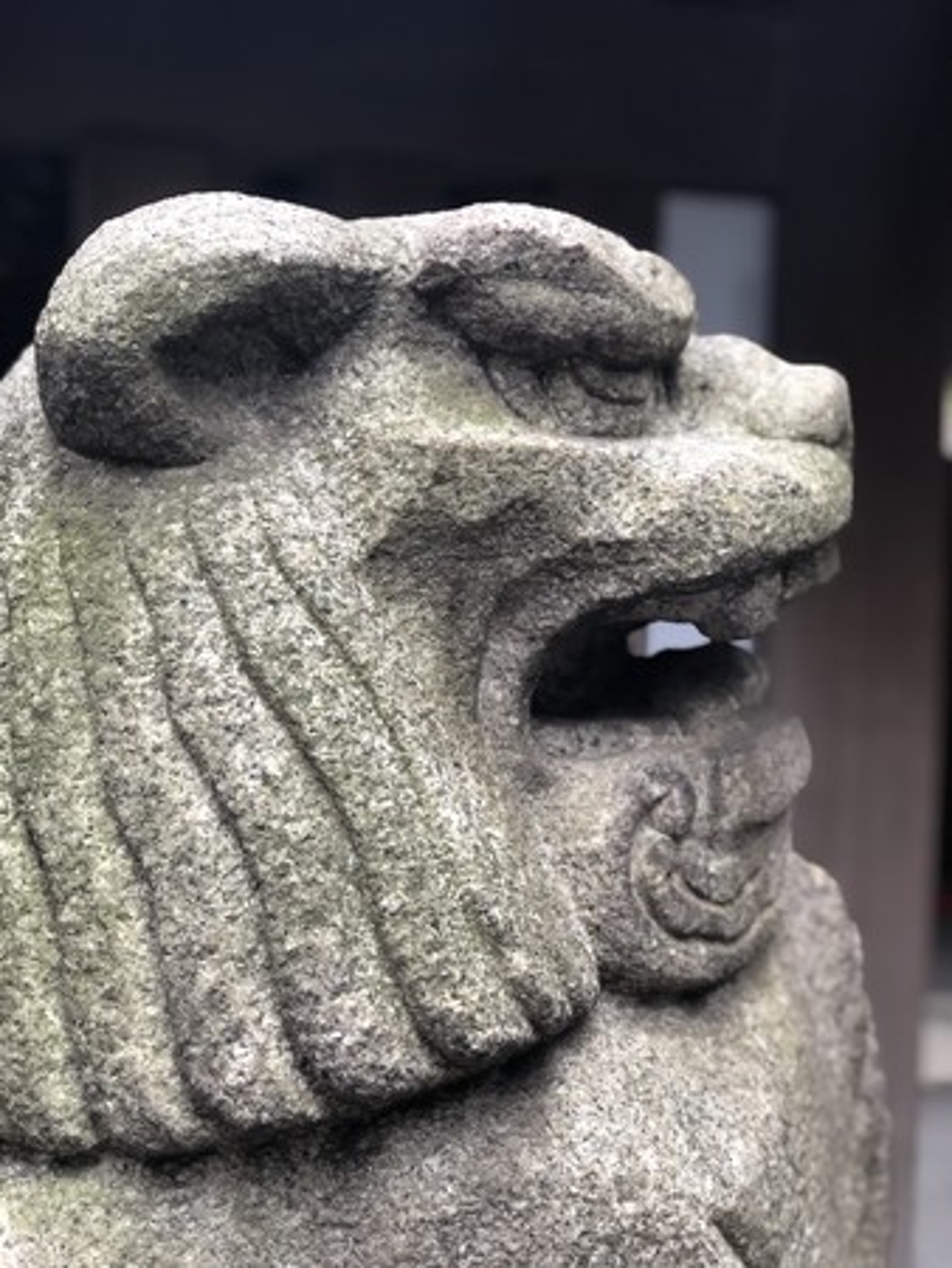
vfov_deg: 33.8
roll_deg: -2.4
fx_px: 2088
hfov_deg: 25.7
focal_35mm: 57
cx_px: 476
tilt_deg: -1.5
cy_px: 634
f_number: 2.8
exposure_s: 1/30
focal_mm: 6.6
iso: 40
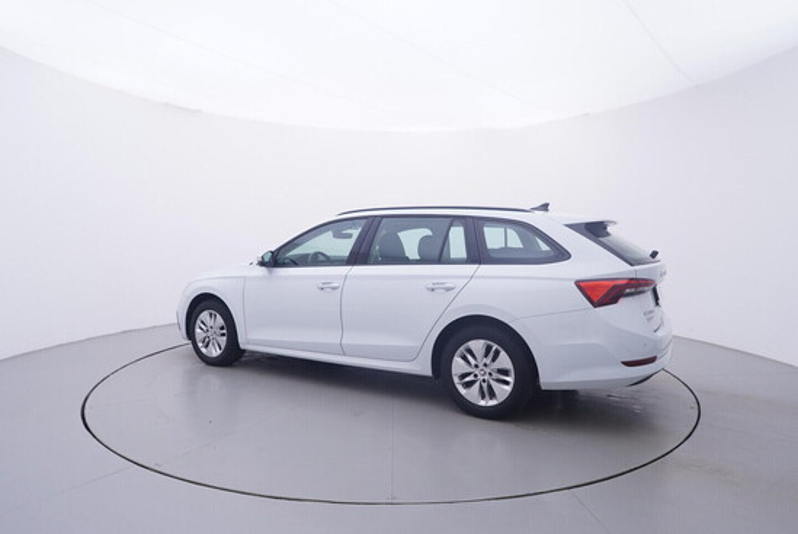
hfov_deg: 77.3
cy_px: 267
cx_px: 399
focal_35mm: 22
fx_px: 499
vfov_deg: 56.2
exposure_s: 1/80
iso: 200
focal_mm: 15
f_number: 5
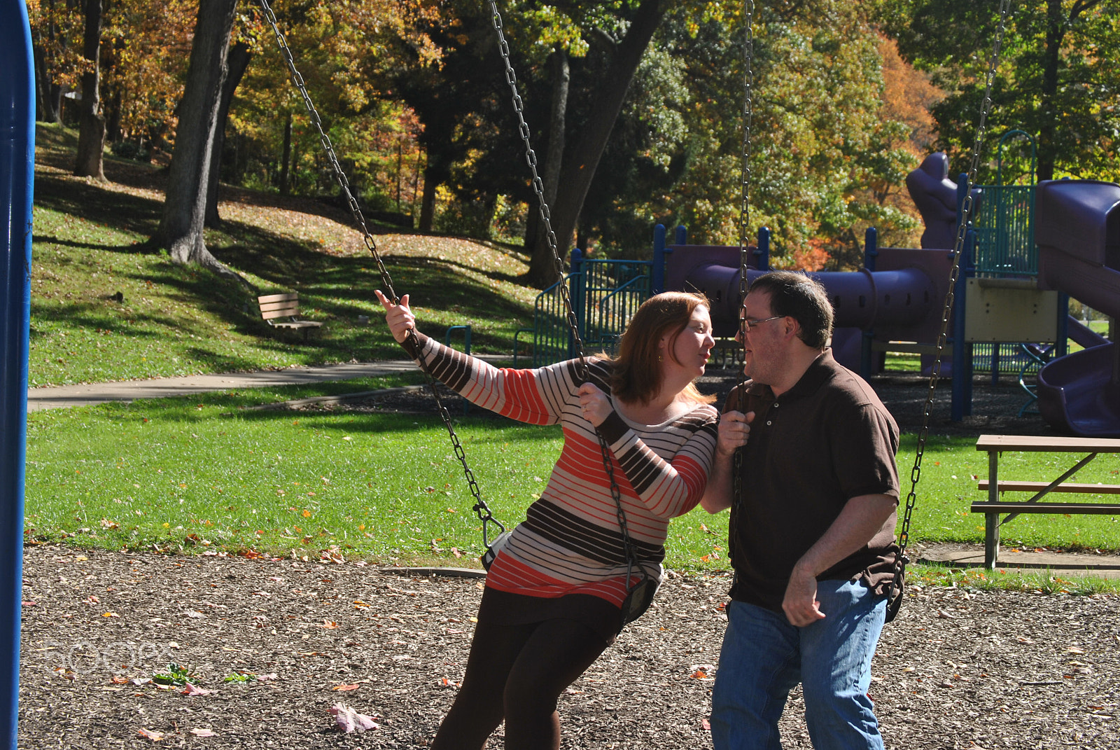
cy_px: 375
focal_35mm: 82
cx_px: 560
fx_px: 2570
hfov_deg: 24.6
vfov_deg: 16.6
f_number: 5.6
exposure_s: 1/200
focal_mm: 55
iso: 100
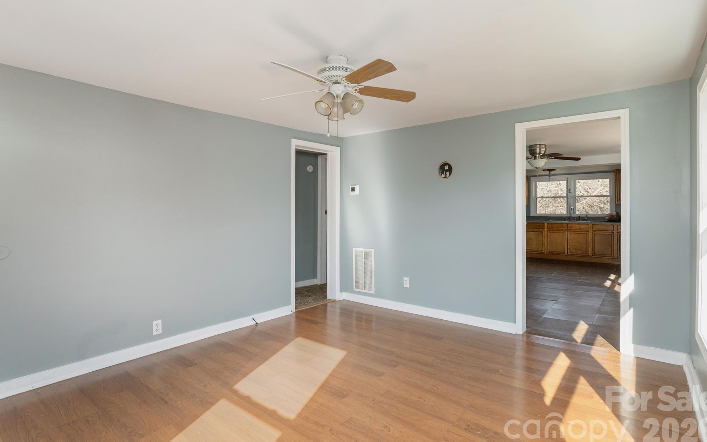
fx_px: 347
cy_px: 211
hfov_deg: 91.1
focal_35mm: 18
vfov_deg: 65.0
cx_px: 353
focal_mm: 17
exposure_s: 1/200
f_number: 7.1
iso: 320
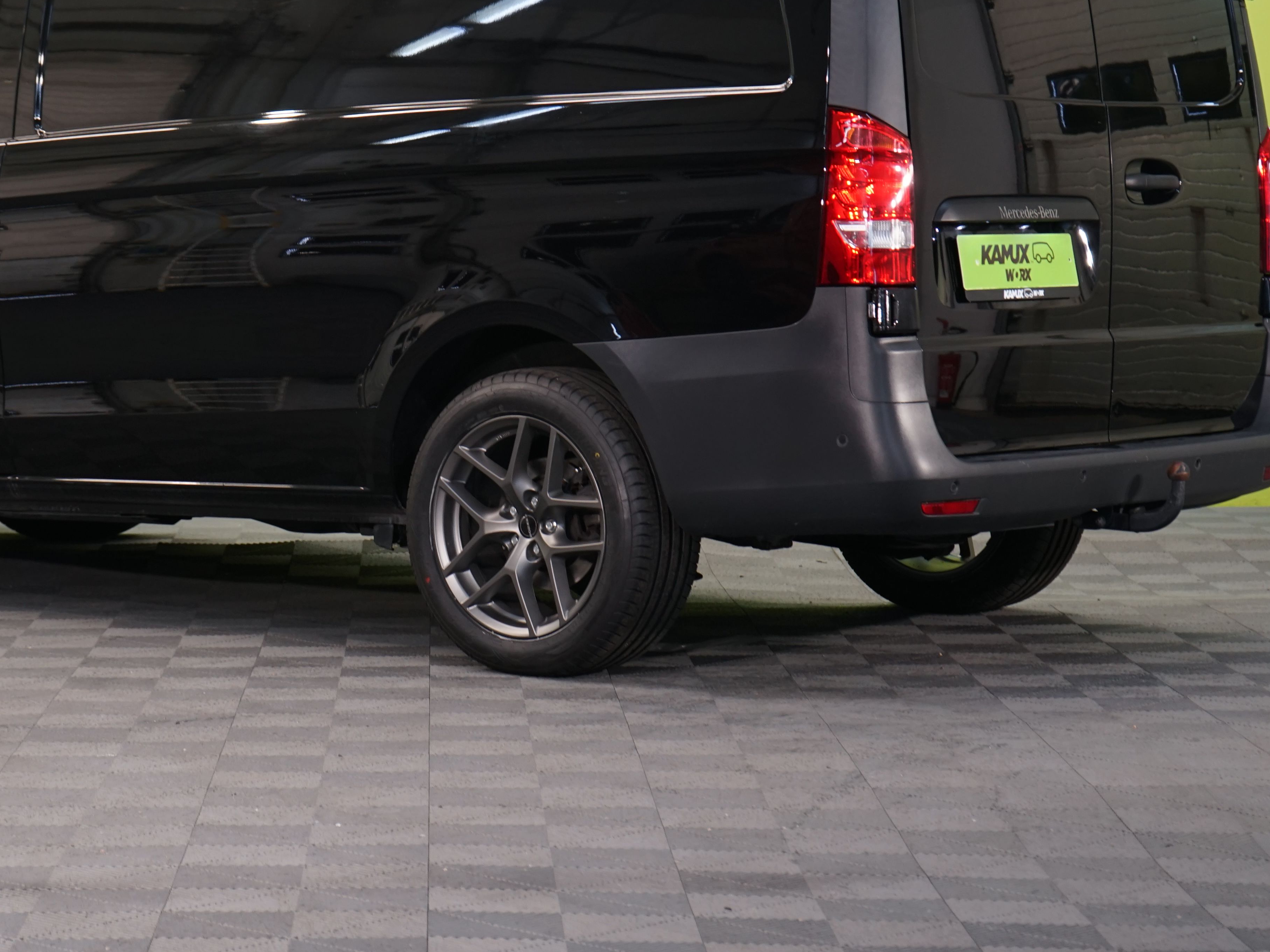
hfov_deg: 19.2
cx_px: 389
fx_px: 3742
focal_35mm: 102
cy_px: 260
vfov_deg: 14.5
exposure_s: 1/30
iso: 500
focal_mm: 64
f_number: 5.6
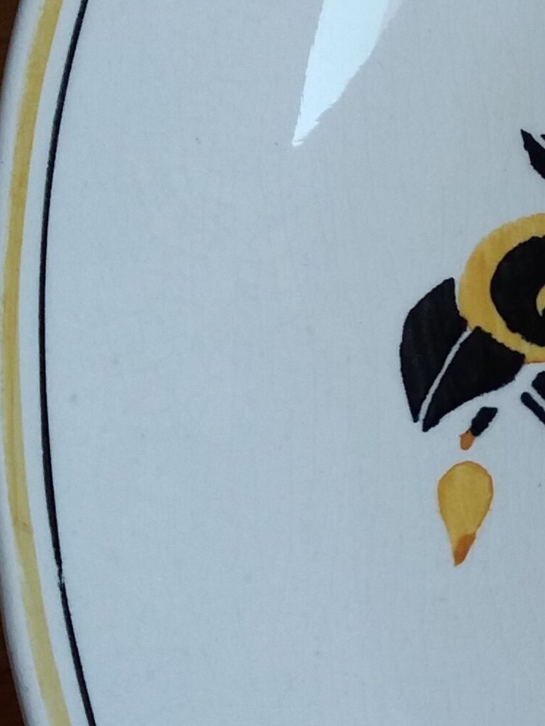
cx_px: 719
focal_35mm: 116
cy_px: 374
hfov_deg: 12.4
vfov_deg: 17.0
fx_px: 2435
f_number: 1.9
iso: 64
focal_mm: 3.7
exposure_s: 1/114
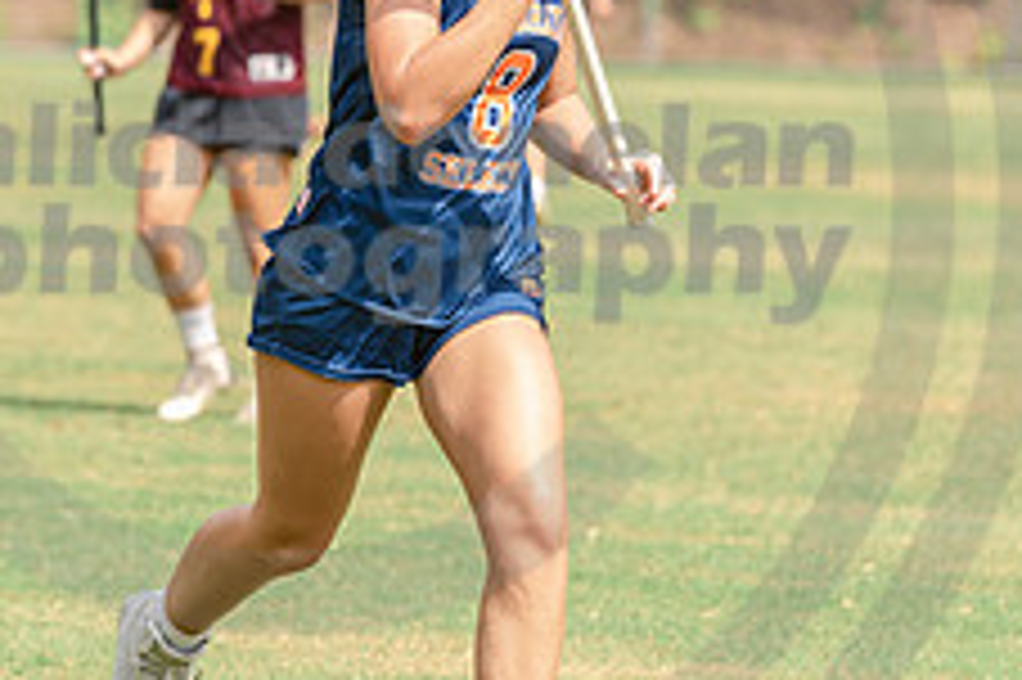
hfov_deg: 4.1
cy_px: 196
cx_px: 261
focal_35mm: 499
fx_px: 14155
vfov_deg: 2.8
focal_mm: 195
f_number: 4.5
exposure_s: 1/1250
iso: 250
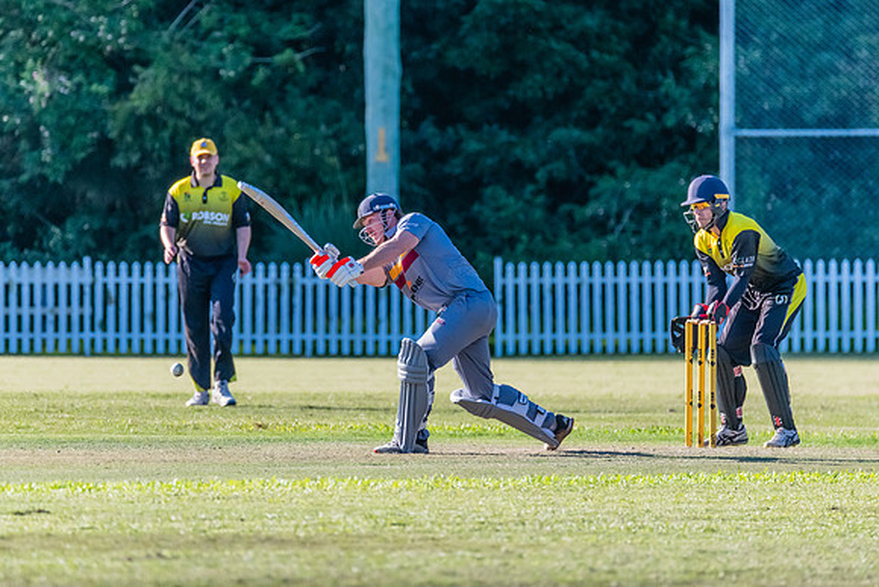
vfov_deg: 2.5
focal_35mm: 553
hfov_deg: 3.7
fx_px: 13494
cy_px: 263
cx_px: 404
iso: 2500
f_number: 6.3
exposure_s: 1/4000
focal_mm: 500
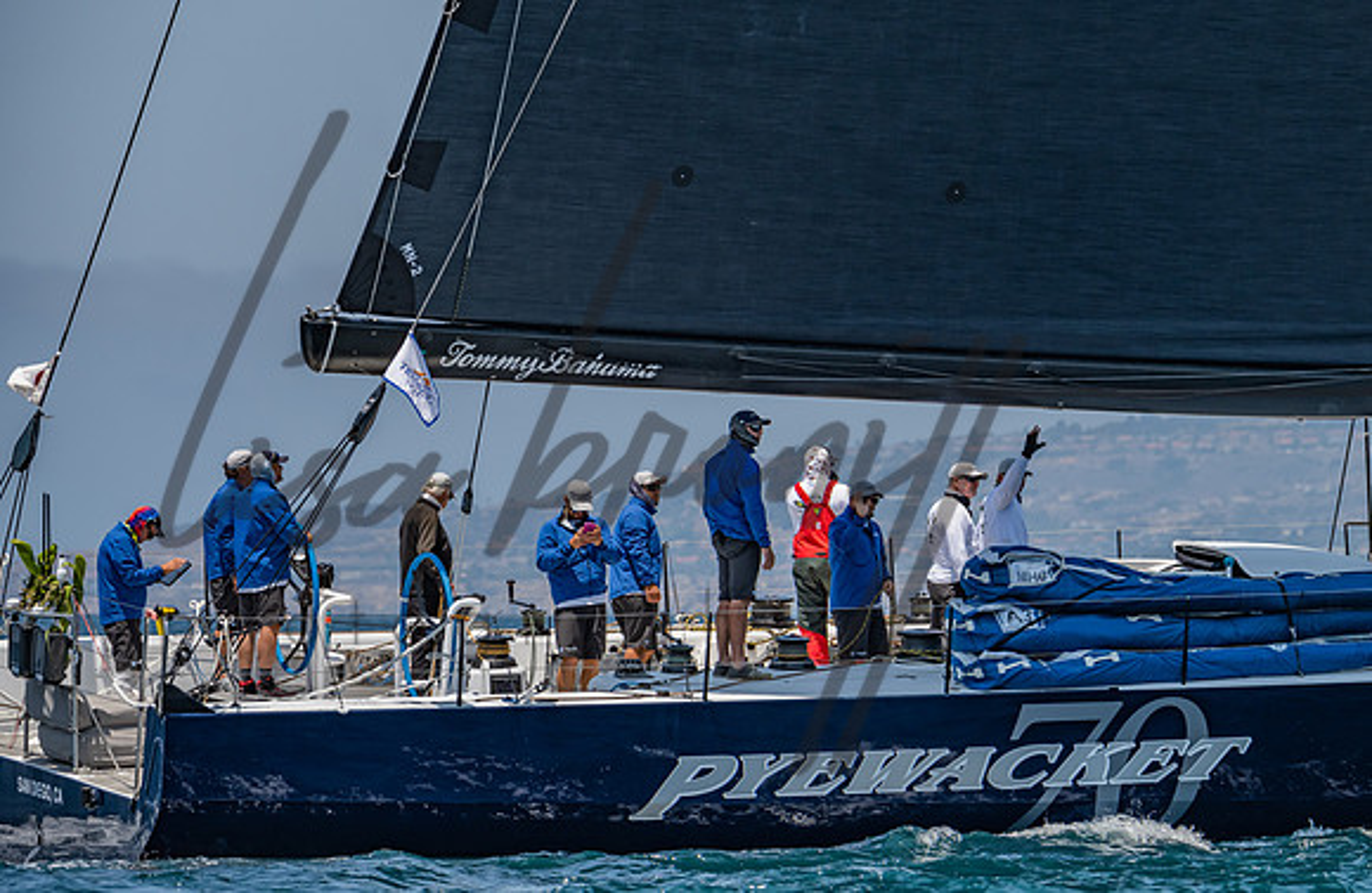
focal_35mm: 298
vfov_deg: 4.5
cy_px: 331
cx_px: 762
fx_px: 11268
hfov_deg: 7.0
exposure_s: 1/1600
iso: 320
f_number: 5.6
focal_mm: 240
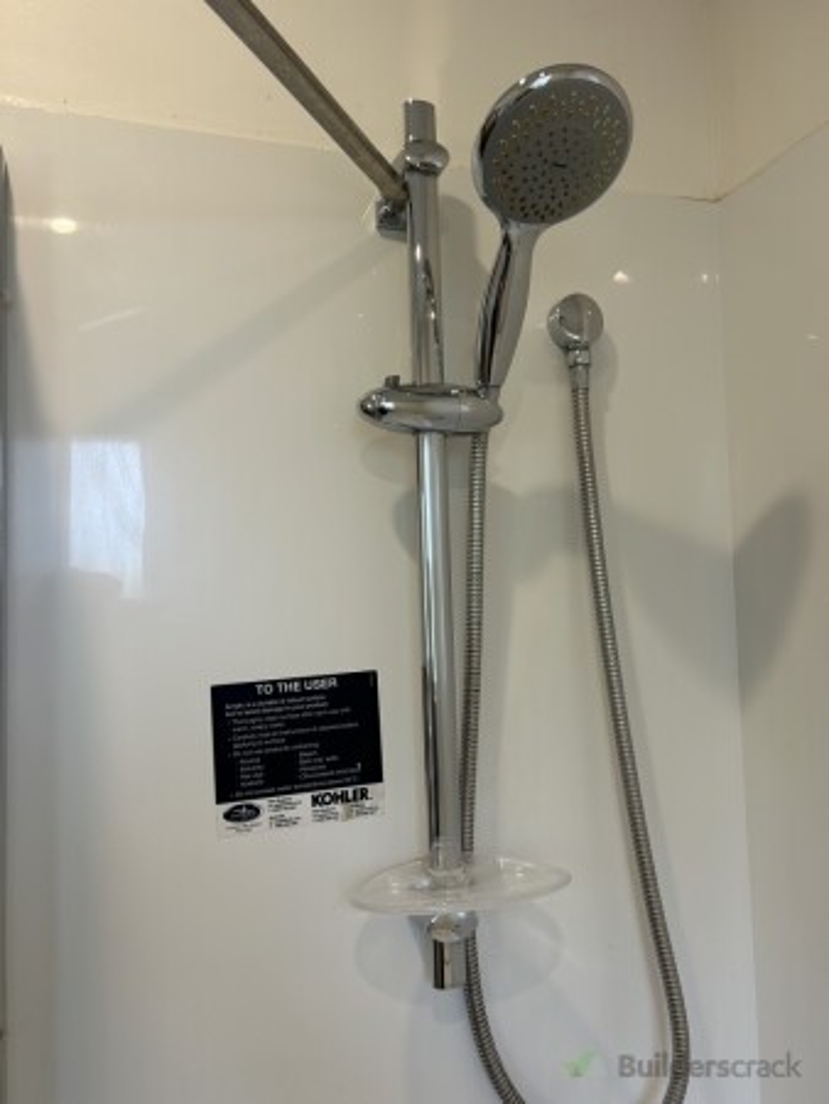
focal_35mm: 26
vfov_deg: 67.3
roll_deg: +1.1
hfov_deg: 53.1
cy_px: 552
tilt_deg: +4.0
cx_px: 414
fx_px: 829
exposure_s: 1/100
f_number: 1.5
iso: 40
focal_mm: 5.7
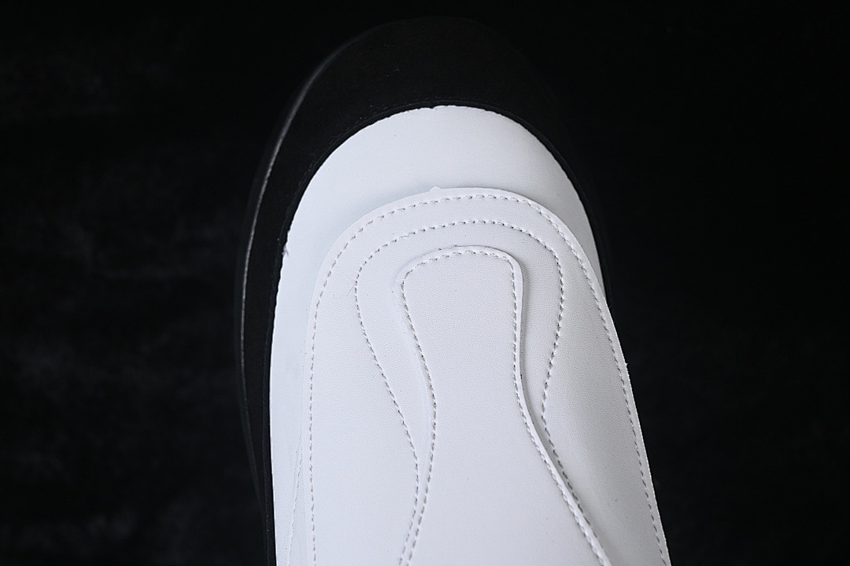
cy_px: 283
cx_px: 425
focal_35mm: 75
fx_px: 1771
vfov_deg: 18.2
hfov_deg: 27.0
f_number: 7.1
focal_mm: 50
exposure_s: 1/100
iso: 160
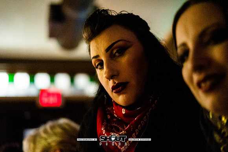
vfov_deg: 26.6
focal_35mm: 51
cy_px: 76
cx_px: 114
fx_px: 322
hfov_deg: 38.9
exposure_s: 1/125
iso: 3200
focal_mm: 50
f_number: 1.8
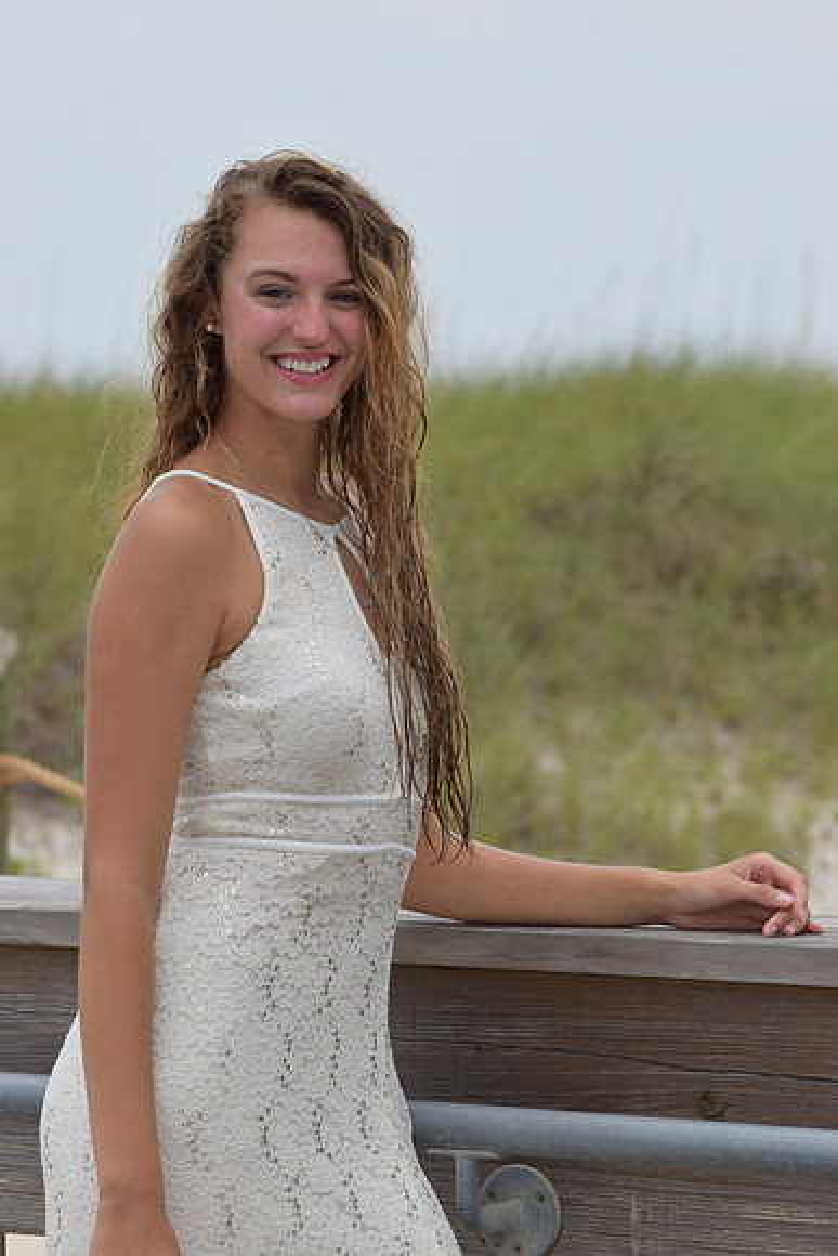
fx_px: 6542
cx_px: 419
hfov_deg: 7.3
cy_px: 628
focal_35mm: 188
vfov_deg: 11.0
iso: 200
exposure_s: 1/250
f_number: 8
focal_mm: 125
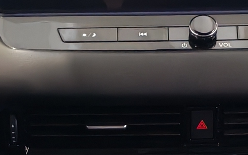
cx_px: 159
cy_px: 322
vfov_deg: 6.4
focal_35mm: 197
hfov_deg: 10.6
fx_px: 1332
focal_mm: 6.12
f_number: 1.9
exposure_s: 1/50
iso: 731
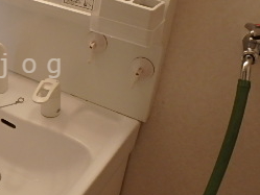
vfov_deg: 26.9
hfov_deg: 32.4
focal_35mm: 54
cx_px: -5
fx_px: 406
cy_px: 66
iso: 200
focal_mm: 3.7
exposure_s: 1/40
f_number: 3.5
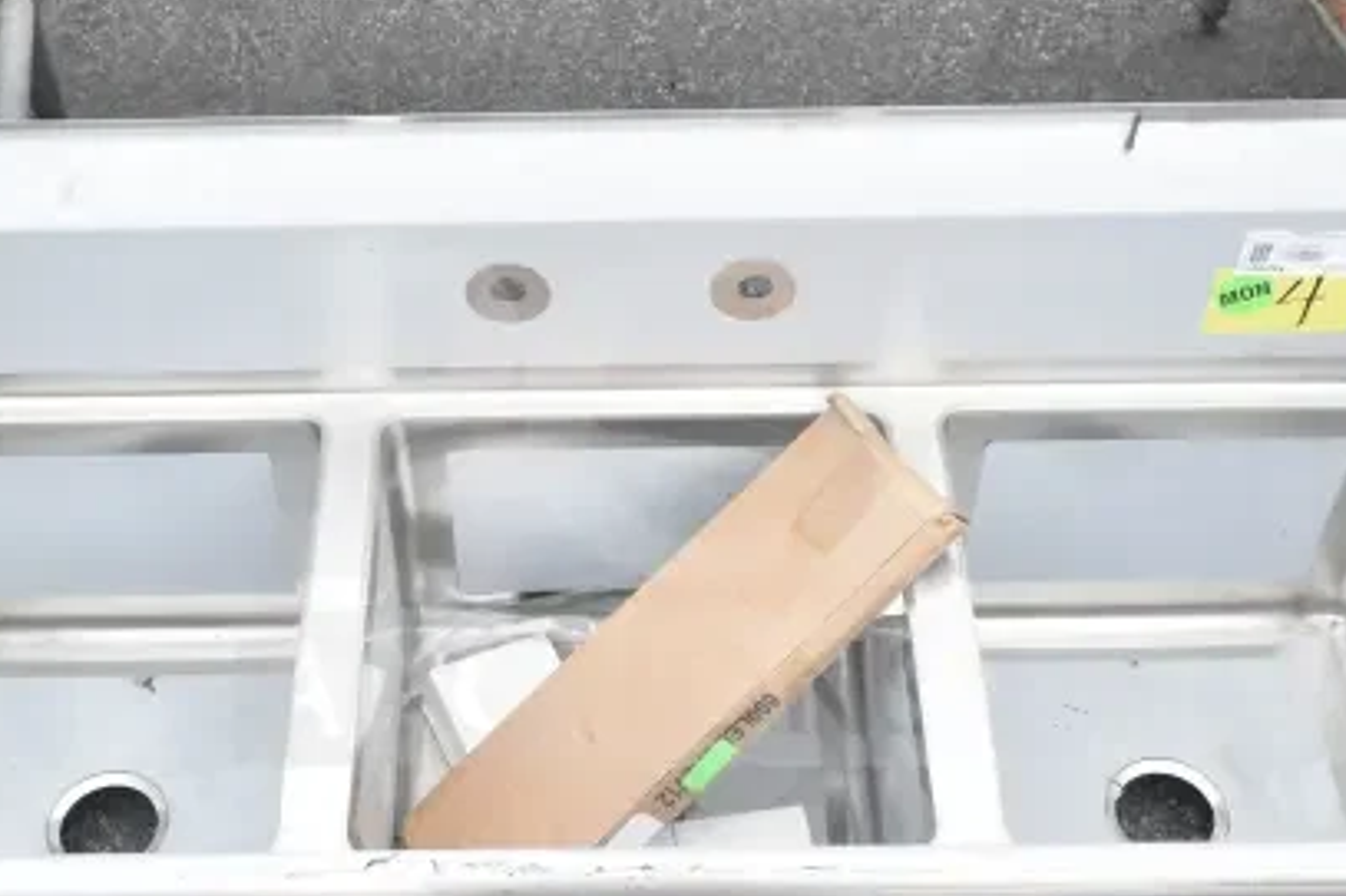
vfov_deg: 25.0
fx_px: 2018
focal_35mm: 54
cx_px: 602
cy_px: 504
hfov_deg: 36.8
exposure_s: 1/400
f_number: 10
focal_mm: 24
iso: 1600
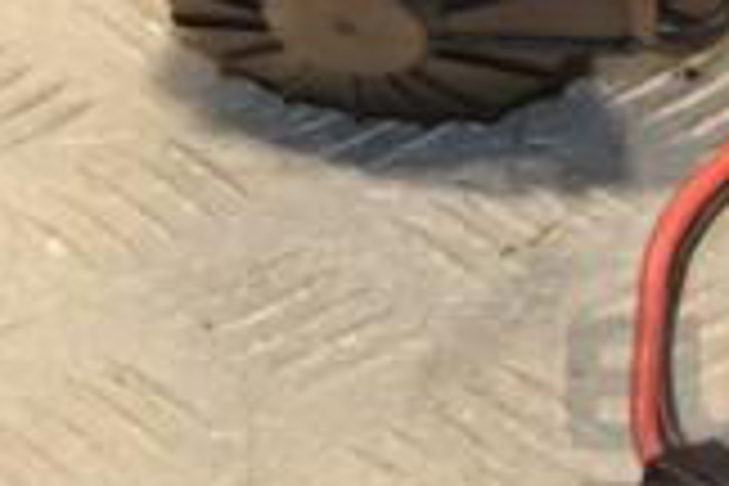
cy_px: -216
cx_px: 482
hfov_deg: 6.4
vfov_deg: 4.2
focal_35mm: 323
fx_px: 6540
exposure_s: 1/200
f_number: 6.3
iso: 800
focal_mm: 58
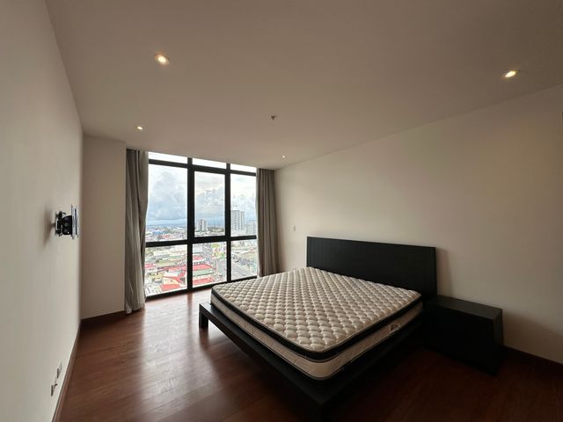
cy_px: 211
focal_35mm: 14
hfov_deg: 102.1
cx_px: 282
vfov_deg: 85.7
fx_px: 228
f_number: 2.2
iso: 40
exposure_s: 1/334
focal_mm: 2.22
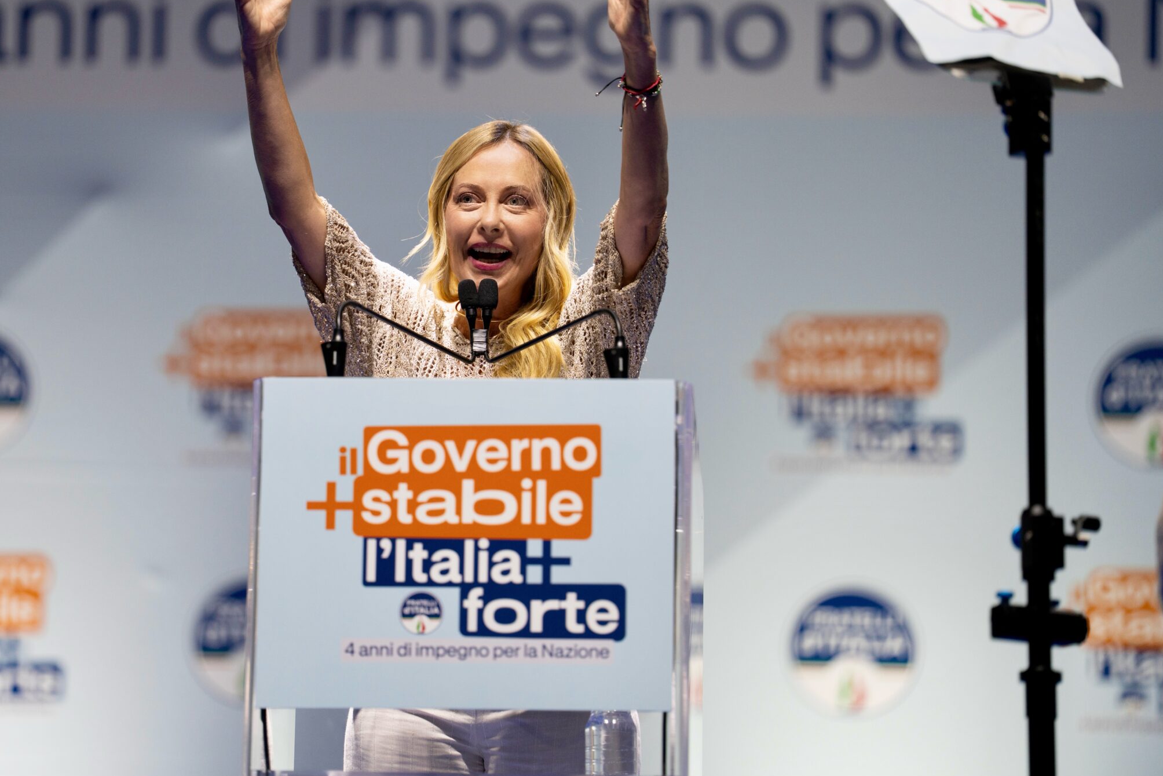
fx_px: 5847
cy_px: 314
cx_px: 473
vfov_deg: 7.6
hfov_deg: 11.4
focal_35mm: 181
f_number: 2
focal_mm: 142
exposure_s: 1/500
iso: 640
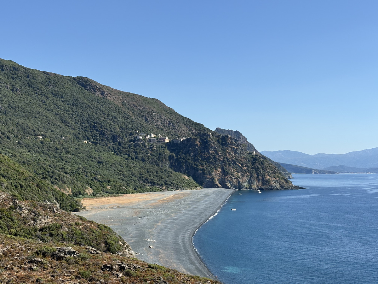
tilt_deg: +3.1
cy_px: 142
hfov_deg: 36.8
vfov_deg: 28.0
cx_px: 189
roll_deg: +0.0
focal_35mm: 52
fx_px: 568
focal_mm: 5.96
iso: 32
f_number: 1.6
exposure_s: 1/2994
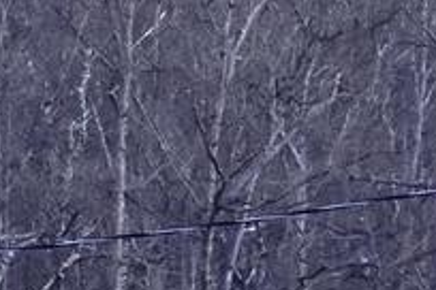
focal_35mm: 742
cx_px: -81
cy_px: -380
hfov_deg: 2.8
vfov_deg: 1.8
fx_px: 8986
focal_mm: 70
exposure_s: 1/400
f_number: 4.5
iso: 400
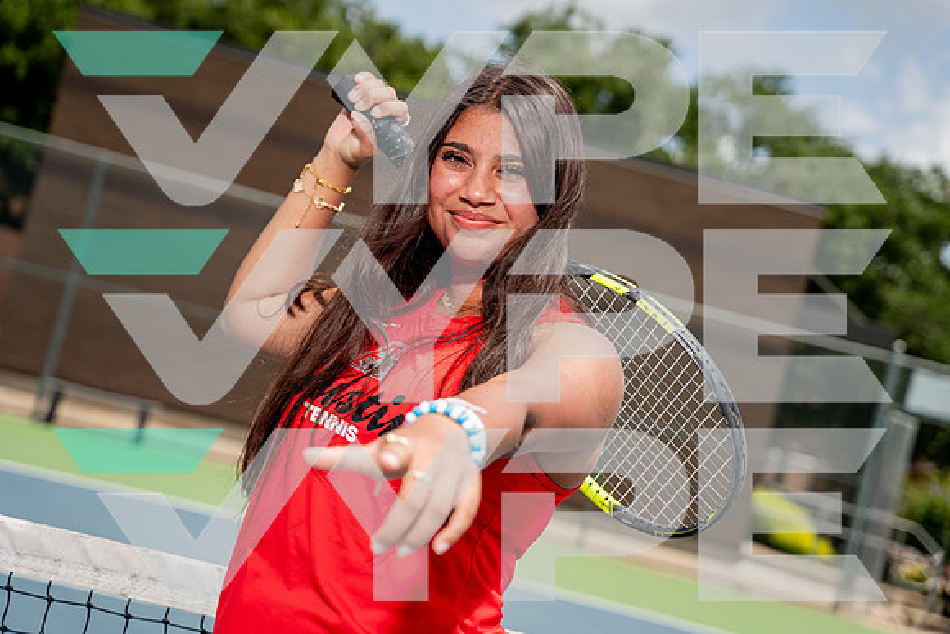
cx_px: 475
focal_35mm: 70
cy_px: 317
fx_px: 1848
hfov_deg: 28.8
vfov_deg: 19.5
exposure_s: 1/1250
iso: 100
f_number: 4
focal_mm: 70
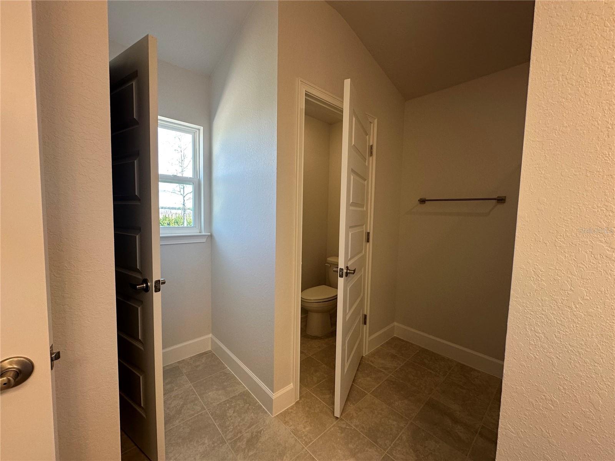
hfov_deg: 102.1
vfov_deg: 85.7
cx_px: 308
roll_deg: -1.8
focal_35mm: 14
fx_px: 249
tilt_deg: -3.1
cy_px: 230
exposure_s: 1/120
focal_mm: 2.22
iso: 125
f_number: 2.2
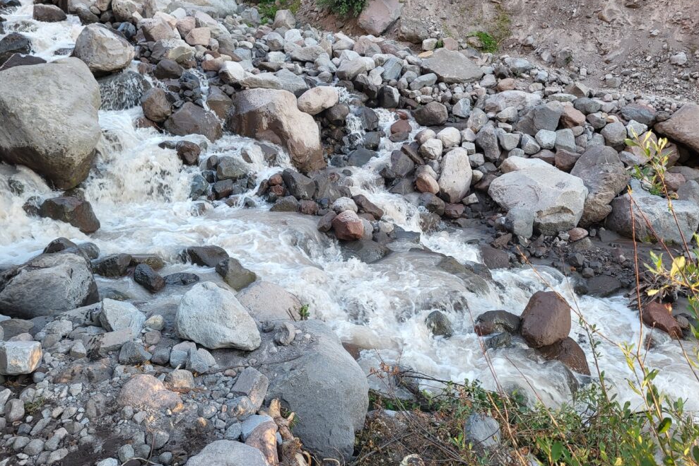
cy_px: 231
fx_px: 544
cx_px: 361
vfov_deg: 46.4
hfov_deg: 65.5
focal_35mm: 28
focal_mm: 5.4
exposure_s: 1/100
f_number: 1.8
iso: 100
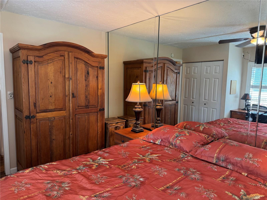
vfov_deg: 56.8
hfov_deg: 71.6
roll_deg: -0.9
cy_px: 100
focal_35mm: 24
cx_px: 134
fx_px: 185
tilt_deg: -6.8
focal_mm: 6.76
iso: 160
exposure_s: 1/60
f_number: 1.78
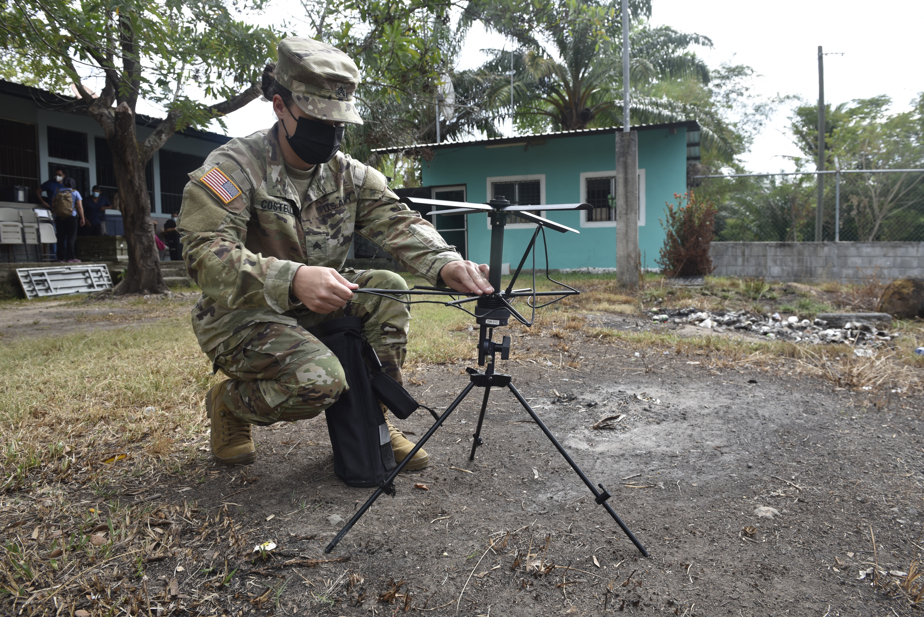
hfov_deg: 73.7
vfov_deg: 53.2
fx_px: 616
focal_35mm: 24
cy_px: 308
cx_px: 462
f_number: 9
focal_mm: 24
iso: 400
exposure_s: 1/320
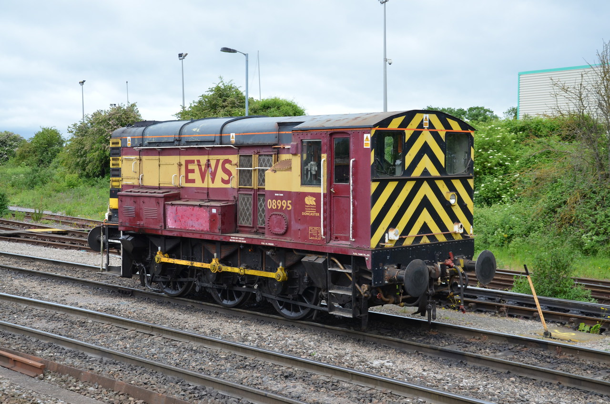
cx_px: 305
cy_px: 202
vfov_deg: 26.4
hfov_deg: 39.0
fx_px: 862
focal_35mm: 51
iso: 200
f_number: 7.1
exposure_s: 1/200
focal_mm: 34
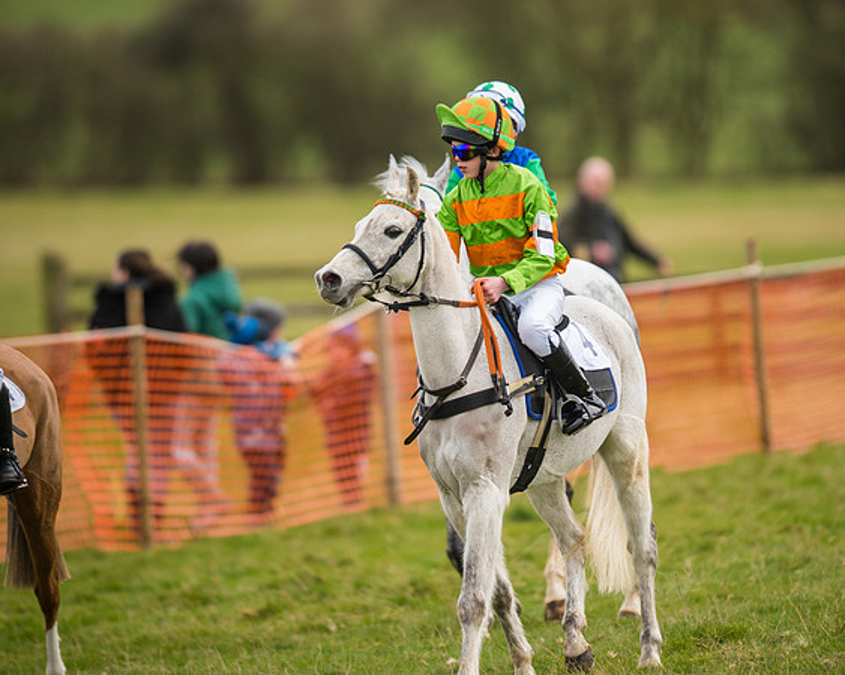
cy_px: 338
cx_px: 465
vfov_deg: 3.4
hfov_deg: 4.3
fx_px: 11253
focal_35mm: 450
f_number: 4
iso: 400
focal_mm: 400
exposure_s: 1/1600
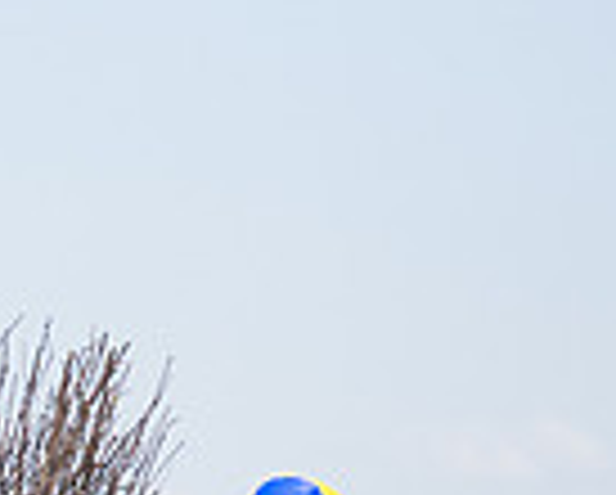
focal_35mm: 391
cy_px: 444
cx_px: 1519
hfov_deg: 4.8
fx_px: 7139
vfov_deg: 4.0
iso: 400
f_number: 4
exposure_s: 1/5000
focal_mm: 70
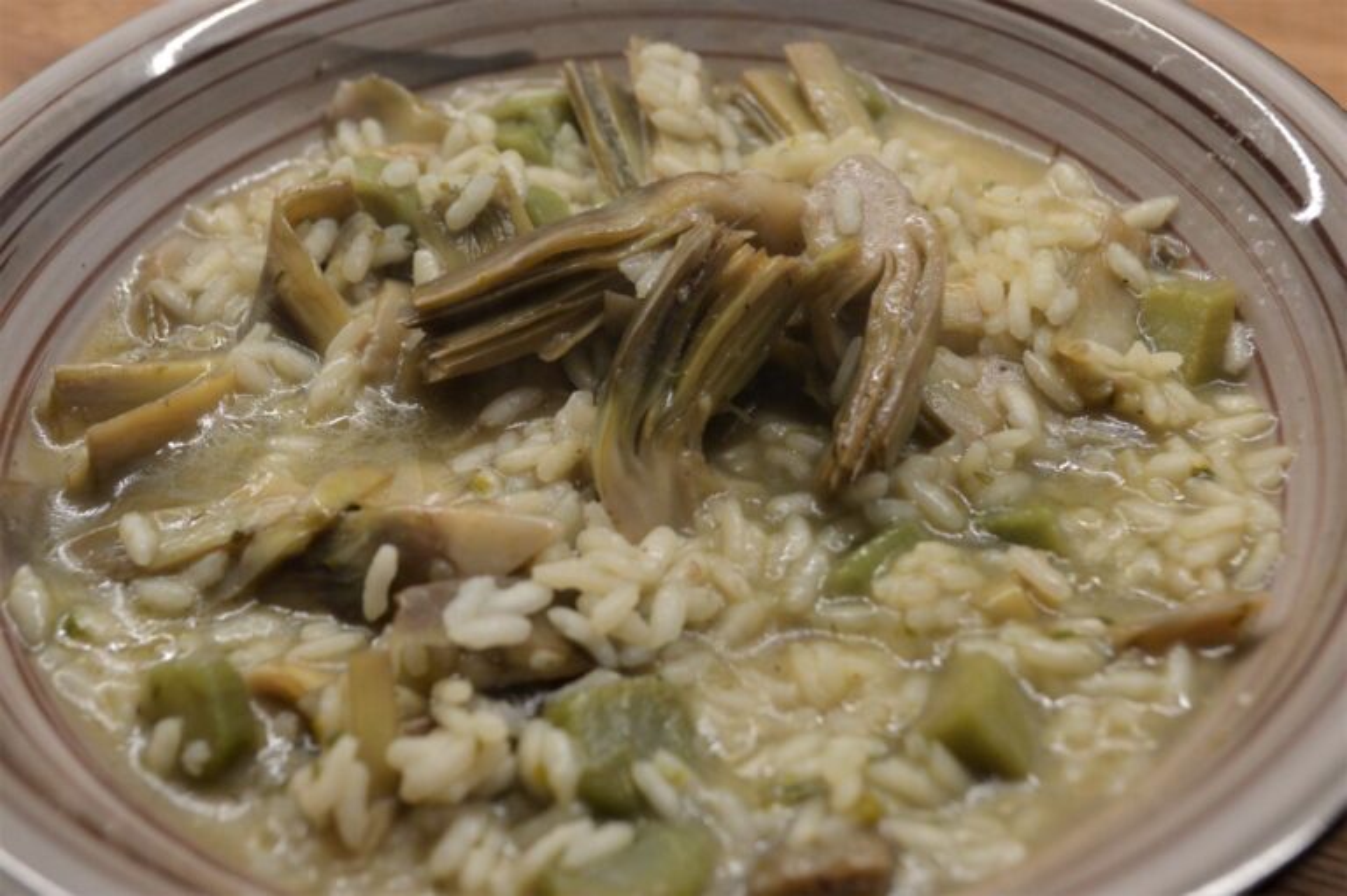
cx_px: 674
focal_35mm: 54
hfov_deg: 36.9
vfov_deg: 25.0
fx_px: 2019
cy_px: 448
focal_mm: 36
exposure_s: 1/60
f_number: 5
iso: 1100
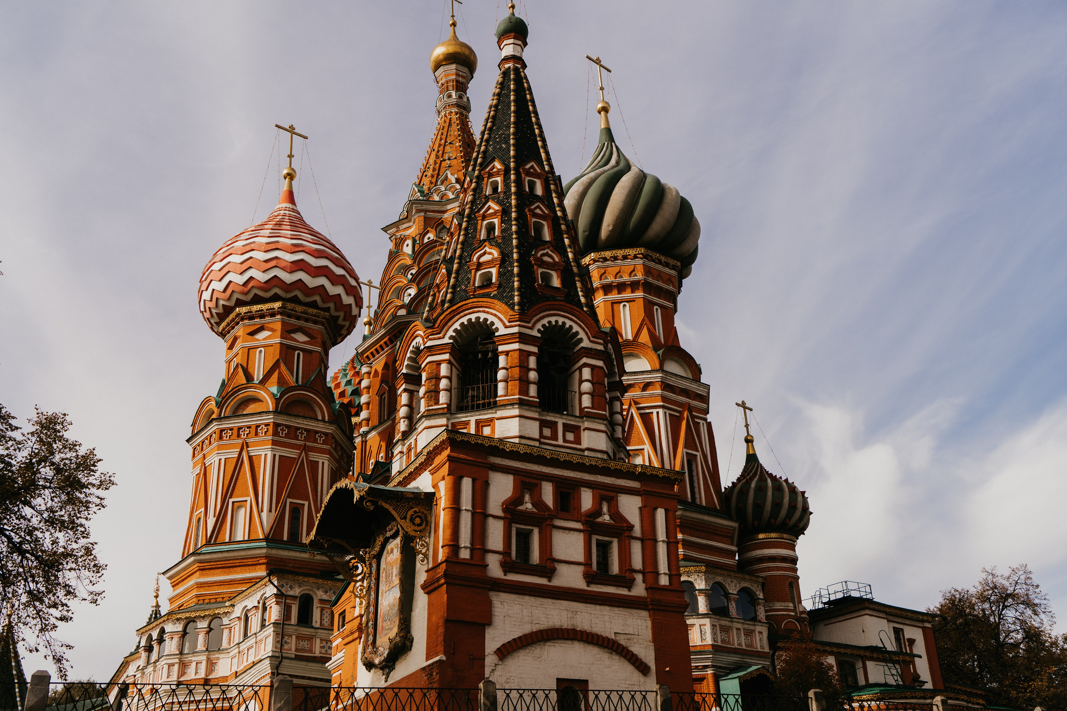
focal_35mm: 35
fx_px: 1037
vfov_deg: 37.9
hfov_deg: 54.4
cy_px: 356
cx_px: 534
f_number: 4
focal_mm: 35
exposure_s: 1/500
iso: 100
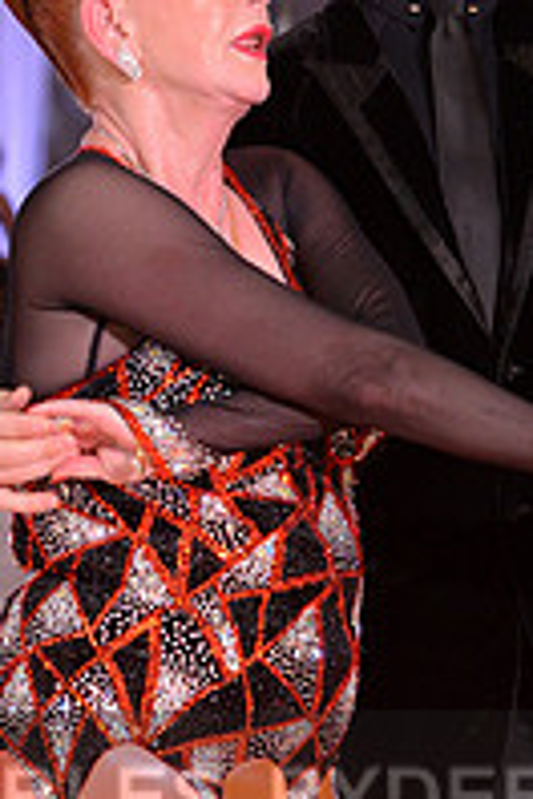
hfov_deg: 5.9
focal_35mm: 234
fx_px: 5196
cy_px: 847
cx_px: 67
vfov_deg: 8.7
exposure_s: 1/250
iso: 2500
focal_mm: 80
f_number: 6.3
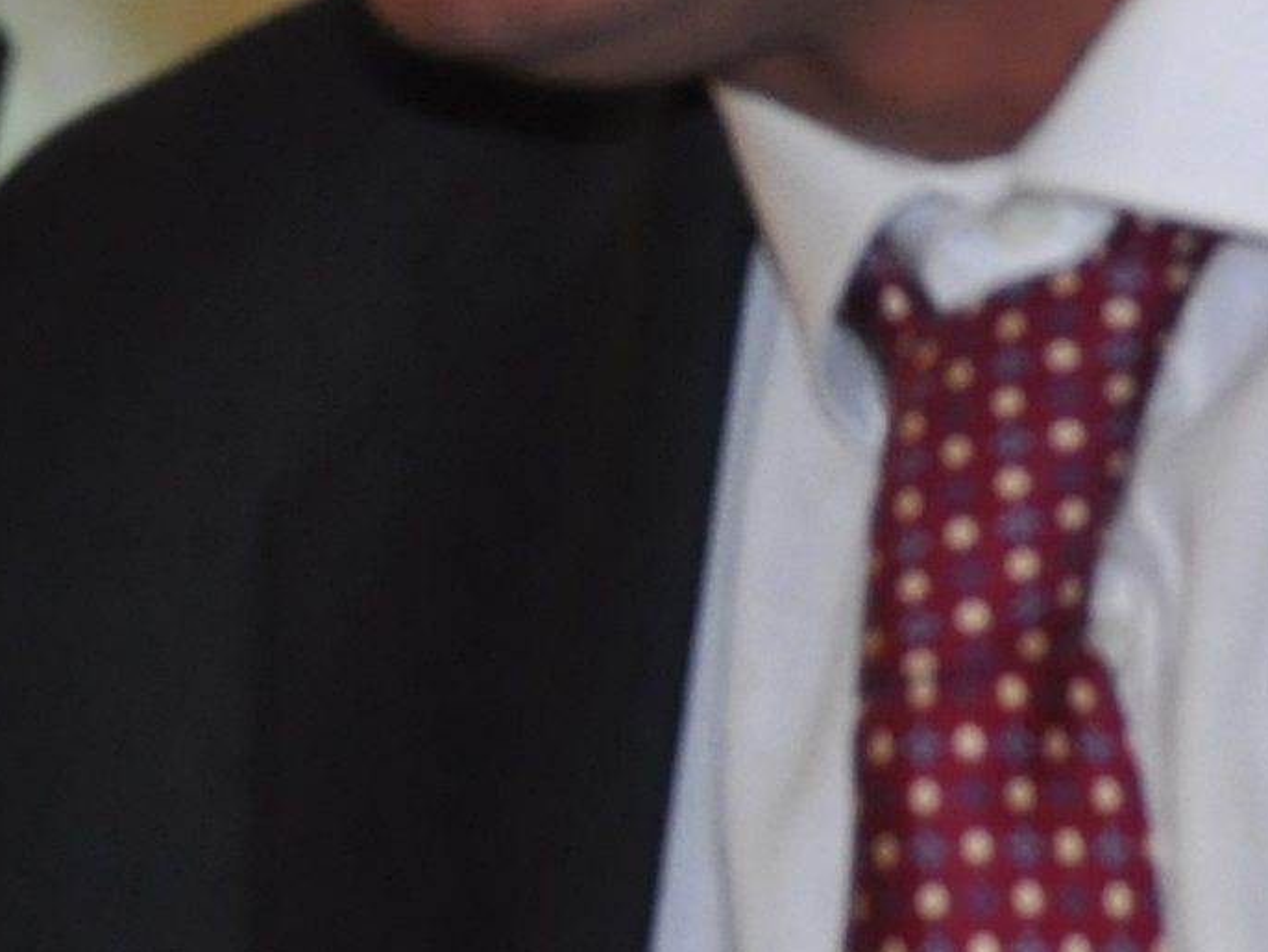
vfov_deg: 4.7
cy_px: 192
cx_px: -347
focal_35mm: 315
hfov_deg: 6.2
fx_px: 11543
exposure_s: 1/60
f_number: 4.5
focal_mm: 35
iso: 800
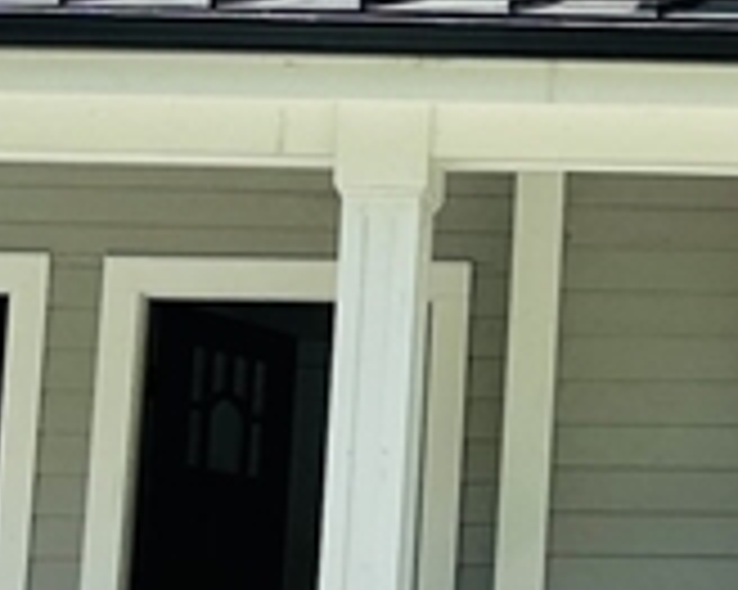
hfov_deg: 12.4
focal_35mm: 146
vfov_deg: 10.6
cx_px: 1188
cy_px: 270
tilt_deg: +9.0
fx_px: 3187
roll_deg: -0.9
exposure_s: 1/2882
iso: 80
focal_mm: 6.86
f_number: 1.78
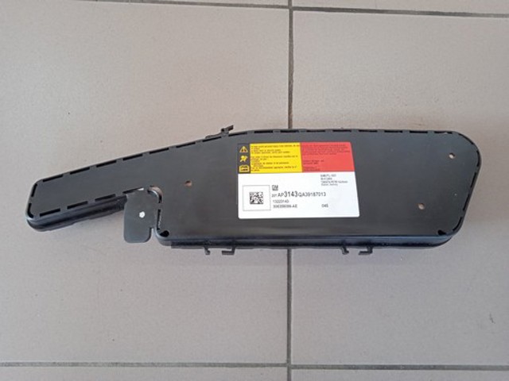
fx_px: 412
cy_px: 190
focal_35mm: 28
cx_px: 254
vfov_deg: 49.7
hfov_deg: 63.4
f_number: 2.2
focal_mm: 3.43
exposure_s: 1/33.3
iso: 321
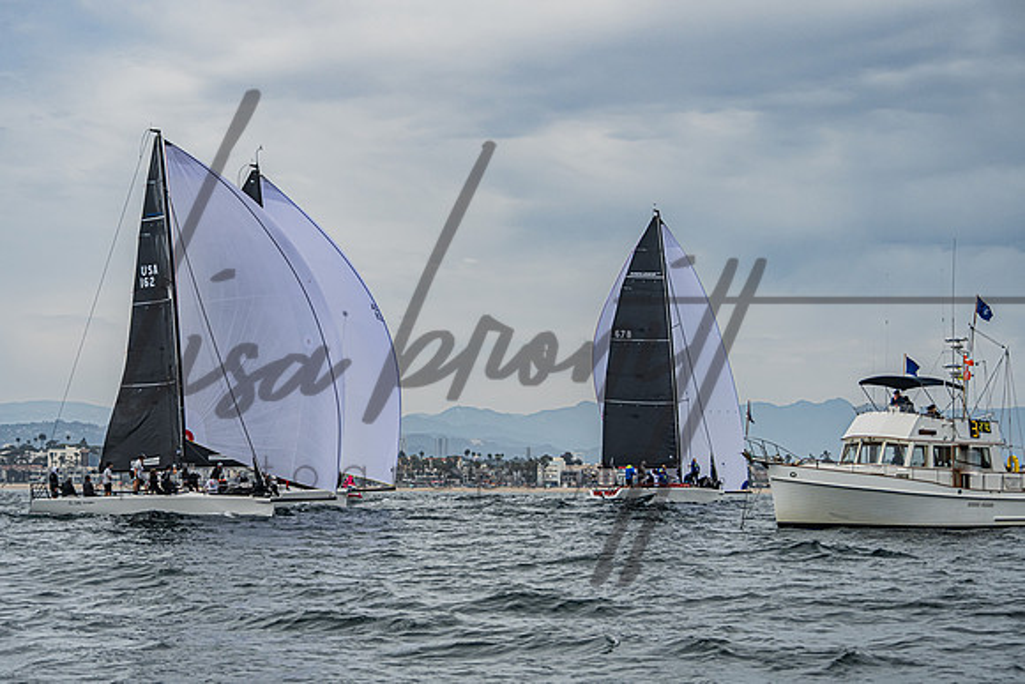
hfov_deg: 25.7
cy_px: 356
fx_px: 2242
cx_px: 383
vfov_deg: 17.3
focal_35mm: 79
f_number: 6
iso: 400
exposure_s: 1/3200
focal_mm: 62
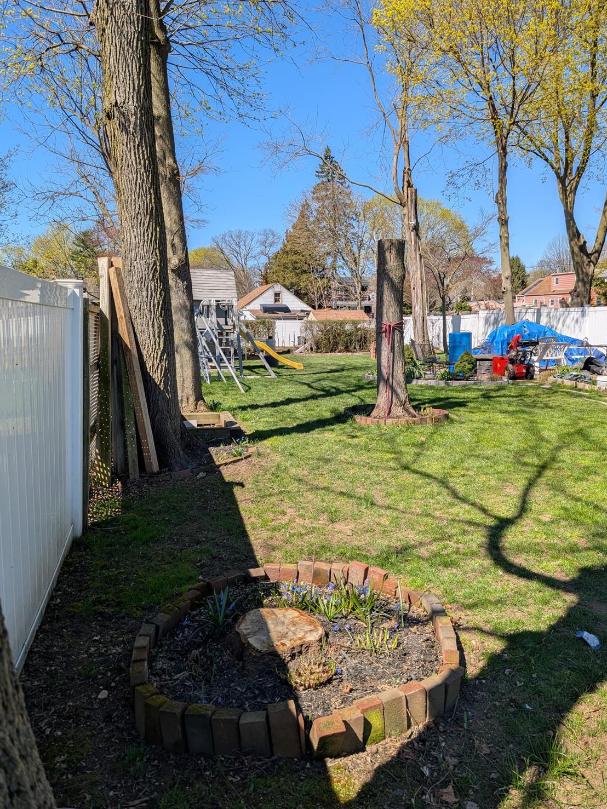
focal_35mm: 25
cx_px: 313
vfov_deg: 69.4
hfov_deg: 54.9
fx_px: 584
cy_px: 397
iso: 19
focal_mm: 6.9
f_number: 1.68
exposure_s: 1/945
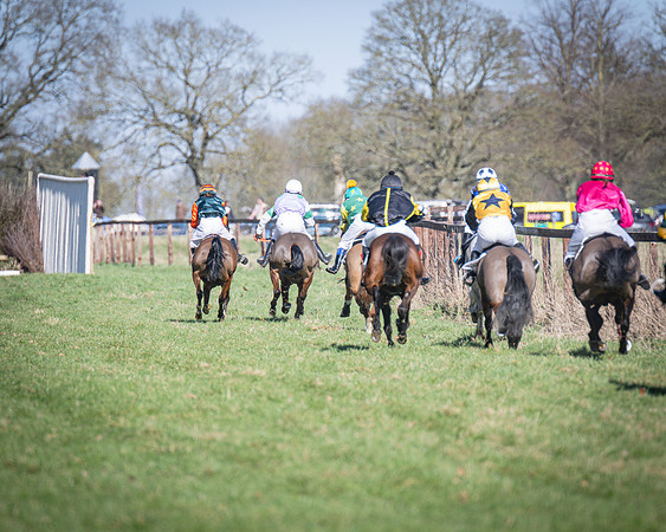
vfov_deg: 3.3
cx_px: 333
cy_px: 266
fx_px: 9324
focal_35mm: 473
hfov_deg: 4.1
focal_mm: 280
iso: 125
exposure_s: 1/1000
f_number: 4
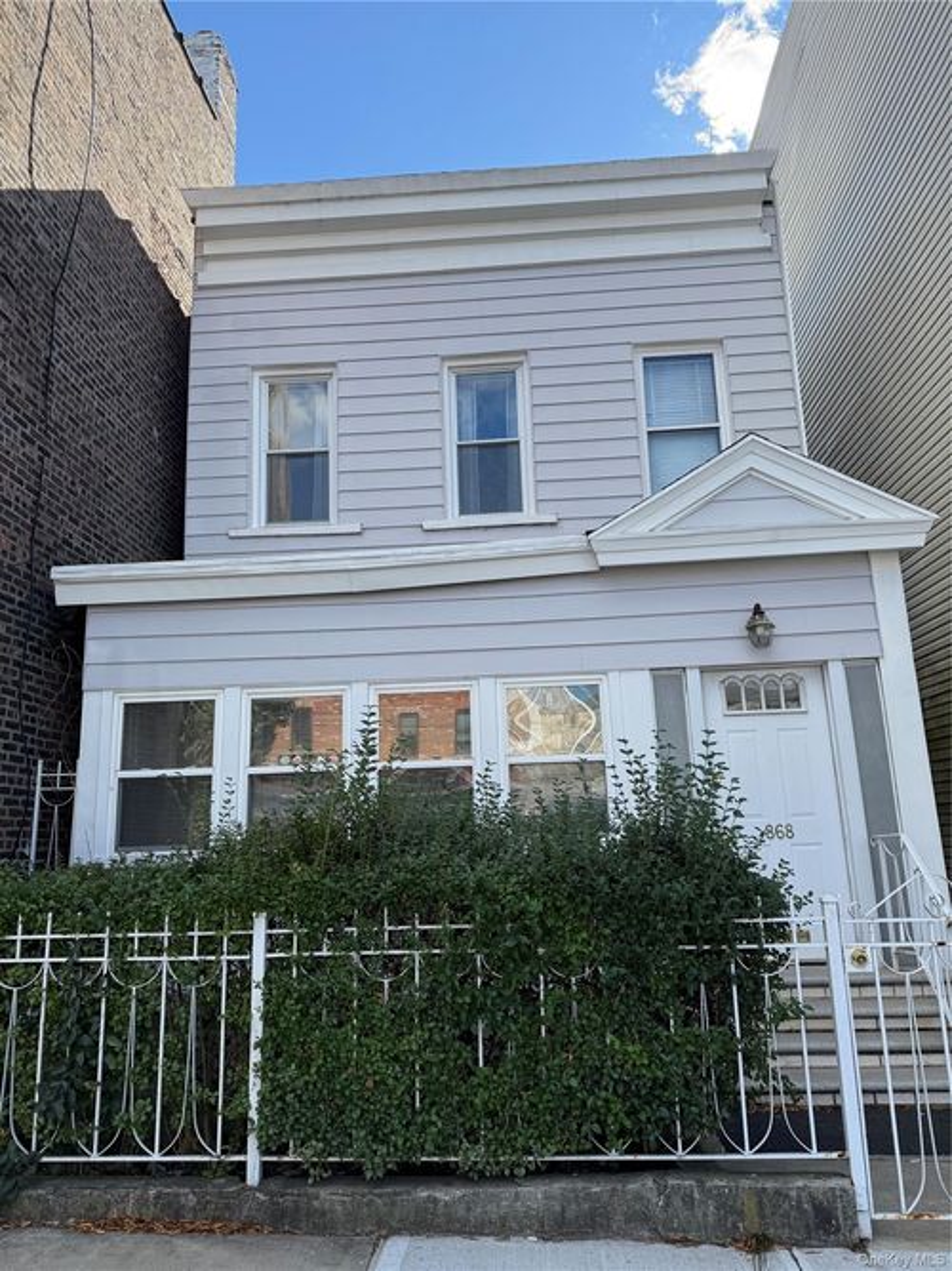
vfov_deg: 71.6
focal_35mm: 24
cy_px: 636
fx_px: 880
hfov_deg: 56.8
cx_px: 476
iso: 80
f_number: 1.78
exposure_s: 1/1727
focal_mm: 6.76
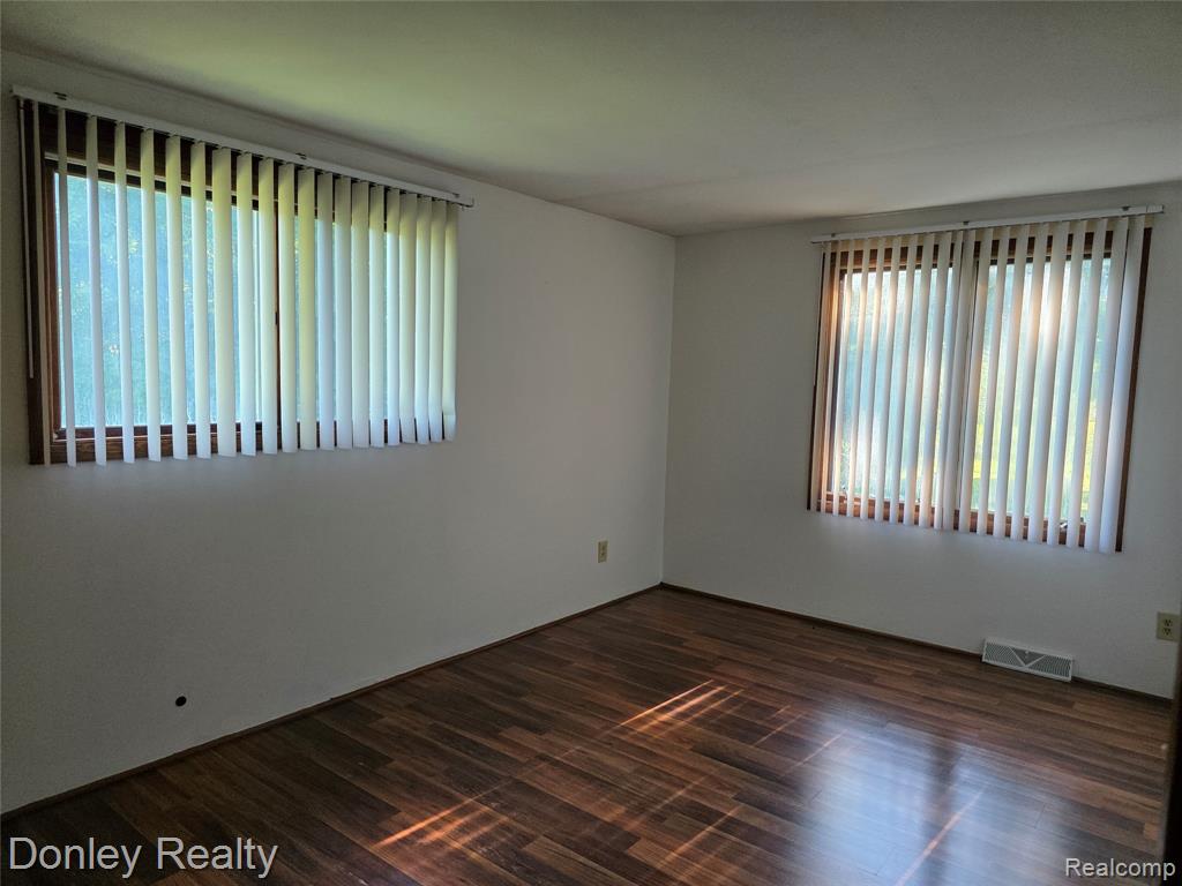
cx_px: 591
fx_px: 785
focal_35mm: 23
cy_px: 443
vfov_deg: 58.9
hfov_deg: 73.9
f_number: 1.7
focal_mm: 6.3
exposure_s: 1/180
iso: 250
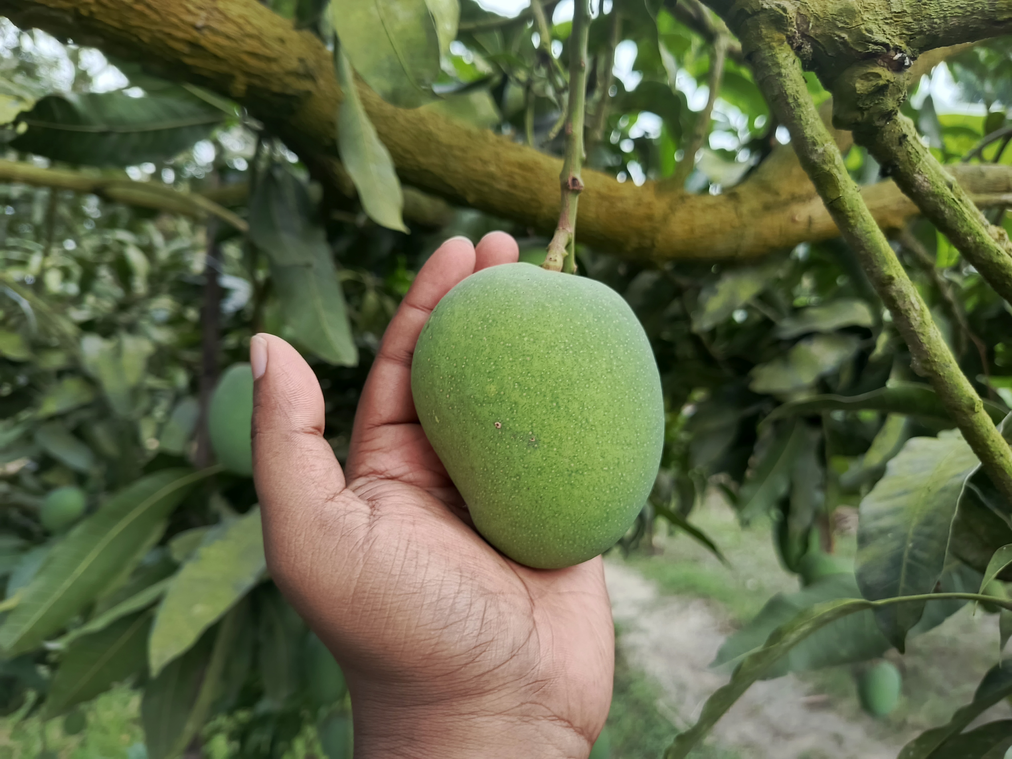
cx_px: 506
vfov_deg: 56.8
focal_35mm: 24
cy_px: 380
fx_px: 702
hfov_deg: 71.6
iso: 719
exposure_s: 1/60
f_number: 1.75
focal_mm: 5.25
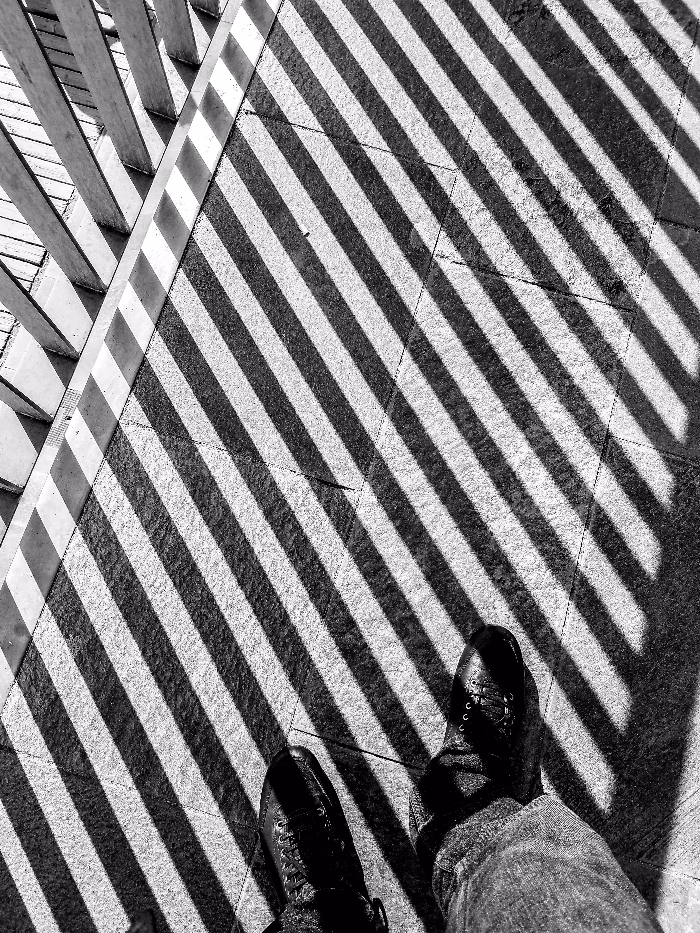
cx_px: 350
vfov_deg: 67.3
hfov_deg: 53.1
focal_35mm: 26
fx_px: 701
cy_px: 466
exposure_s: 1/1500
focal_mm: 4.2
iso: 50
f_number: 1.7
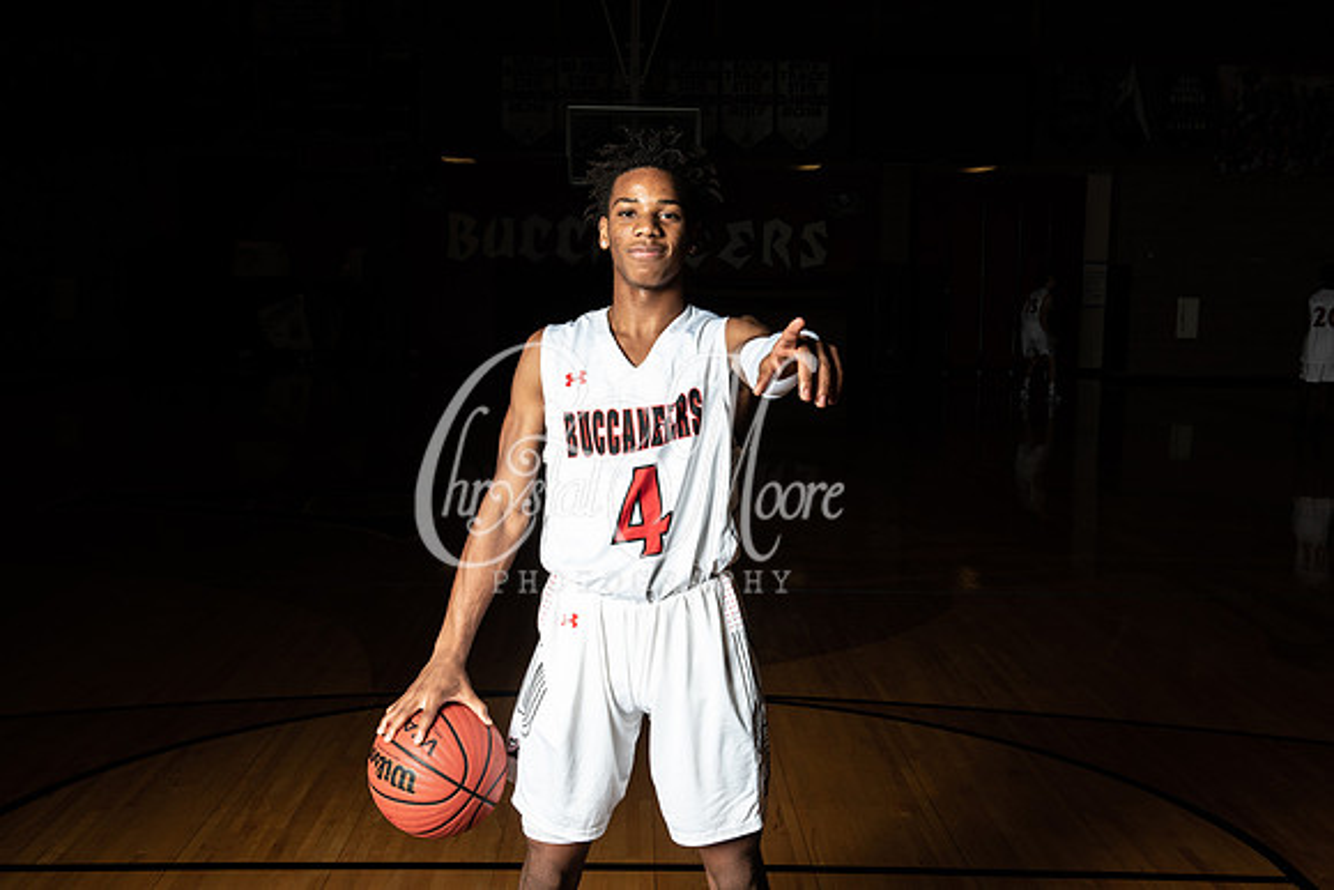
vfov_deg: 29.9
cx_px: 667
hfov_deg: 43.6
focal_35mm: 45
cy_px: 445
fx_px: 1668
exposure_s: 1/200
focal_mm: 45
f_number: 14
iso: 320
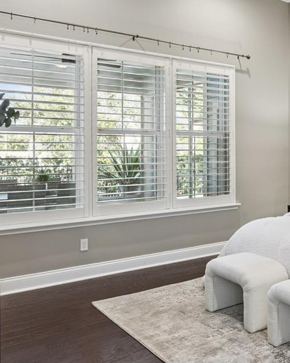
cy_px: 152
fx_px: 397
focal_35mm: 37
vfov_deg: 48.9
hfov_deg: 37.0
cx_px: 272
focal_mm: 16
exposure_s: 1/15
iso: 800
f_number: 10
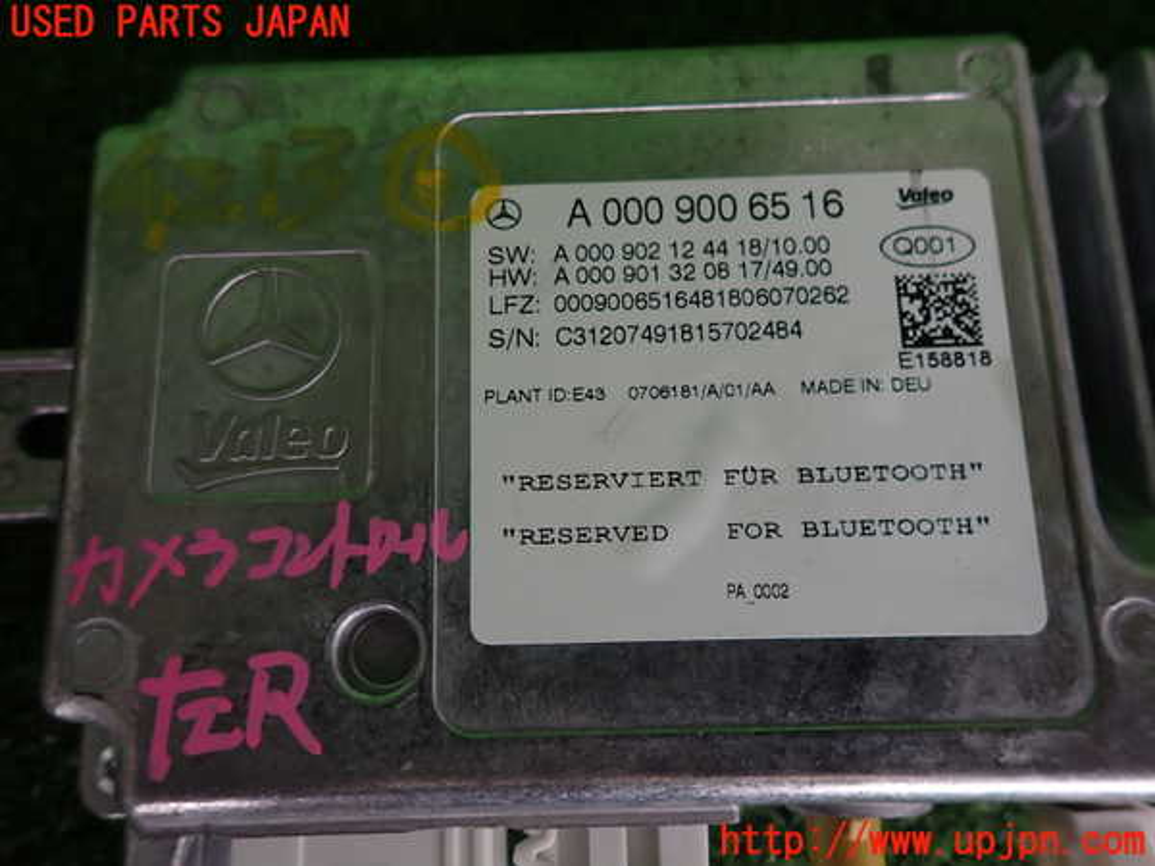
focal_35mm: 25
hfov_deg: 69.4
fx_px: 834
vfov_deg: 54.9
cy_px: 433
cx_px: 578
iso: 100
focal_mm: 4.5
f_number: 2
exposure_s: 1/100
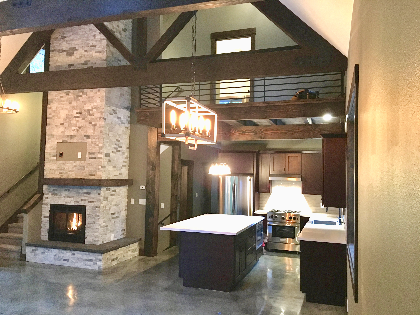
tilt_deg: +3.1
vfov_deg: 48.2
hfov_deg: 61.7
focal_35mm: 29
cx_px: 210
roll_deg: -1.7
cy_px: 158
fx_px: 352
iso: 200
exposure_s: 1/15
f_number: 2.2
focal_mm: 4.15
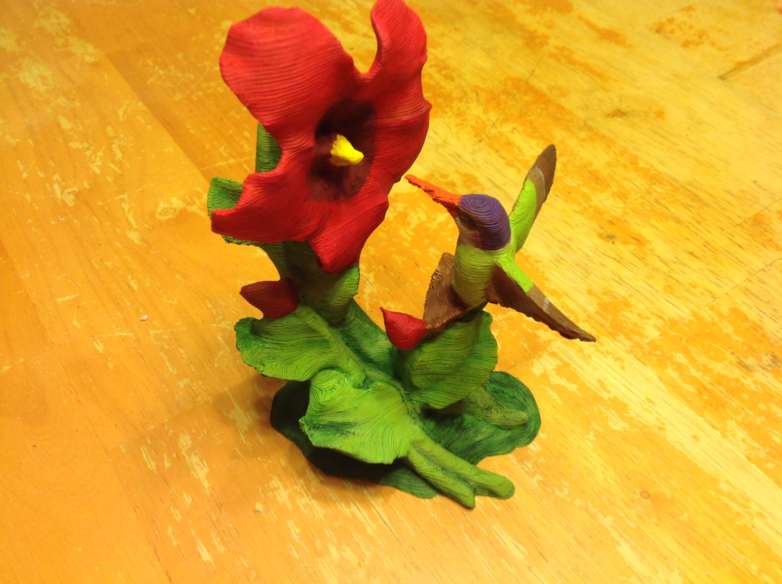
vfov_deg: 40.6
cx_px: 391
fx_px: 790
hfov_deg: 52.7
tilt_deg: -48.7
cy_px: 292
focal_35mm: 35
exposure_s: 1/20
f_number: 2.4
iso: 64
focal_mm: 4.28
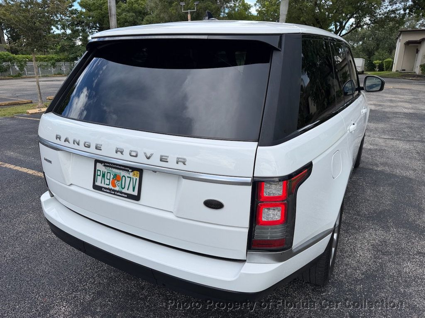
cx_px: 212
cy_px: 159
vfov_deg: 56.8
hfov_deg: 71.6
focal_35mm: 24
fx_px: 295
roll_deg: +0.5
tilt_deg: -18.5
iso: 80
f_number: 1.78
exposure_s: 1/1727
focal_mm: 6.76
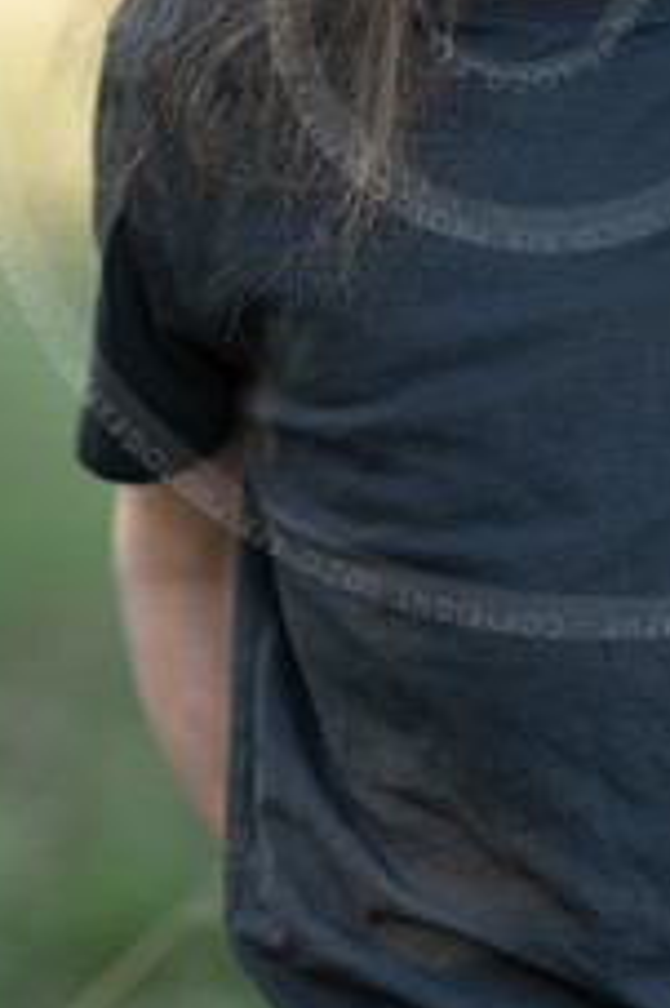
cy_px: 62
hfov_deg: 5.4
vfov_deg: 8.1
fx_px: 7045
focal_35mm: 252
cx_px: 555
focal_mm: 85
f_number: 1.2
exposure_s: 1/500
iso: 80
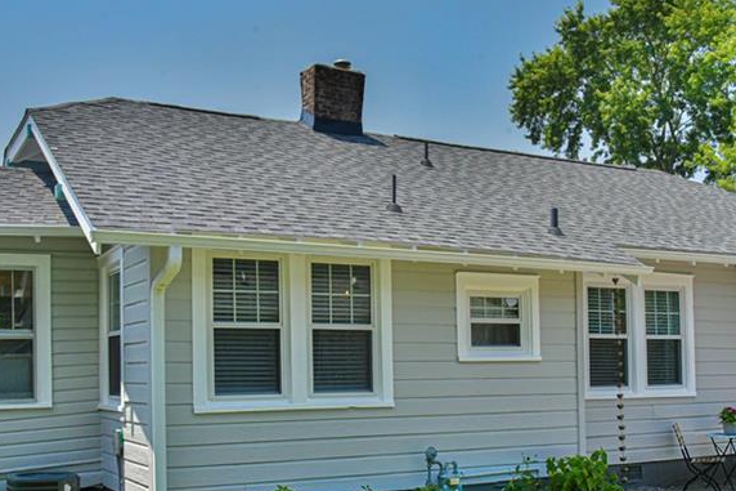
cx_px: 418
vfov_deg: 30.6
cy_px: 368
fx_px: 879
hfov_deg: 45.3
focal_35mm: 43
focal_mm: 24
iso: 1600
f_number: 13
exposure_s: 1/640
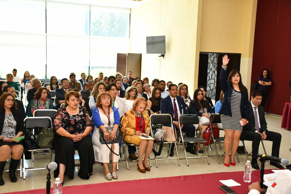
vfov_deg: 33.4
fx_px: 323
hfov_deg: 48.5
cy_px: 97
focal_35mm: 40
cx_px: 146
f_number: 4
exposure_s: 1/60
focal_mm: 27
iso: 360
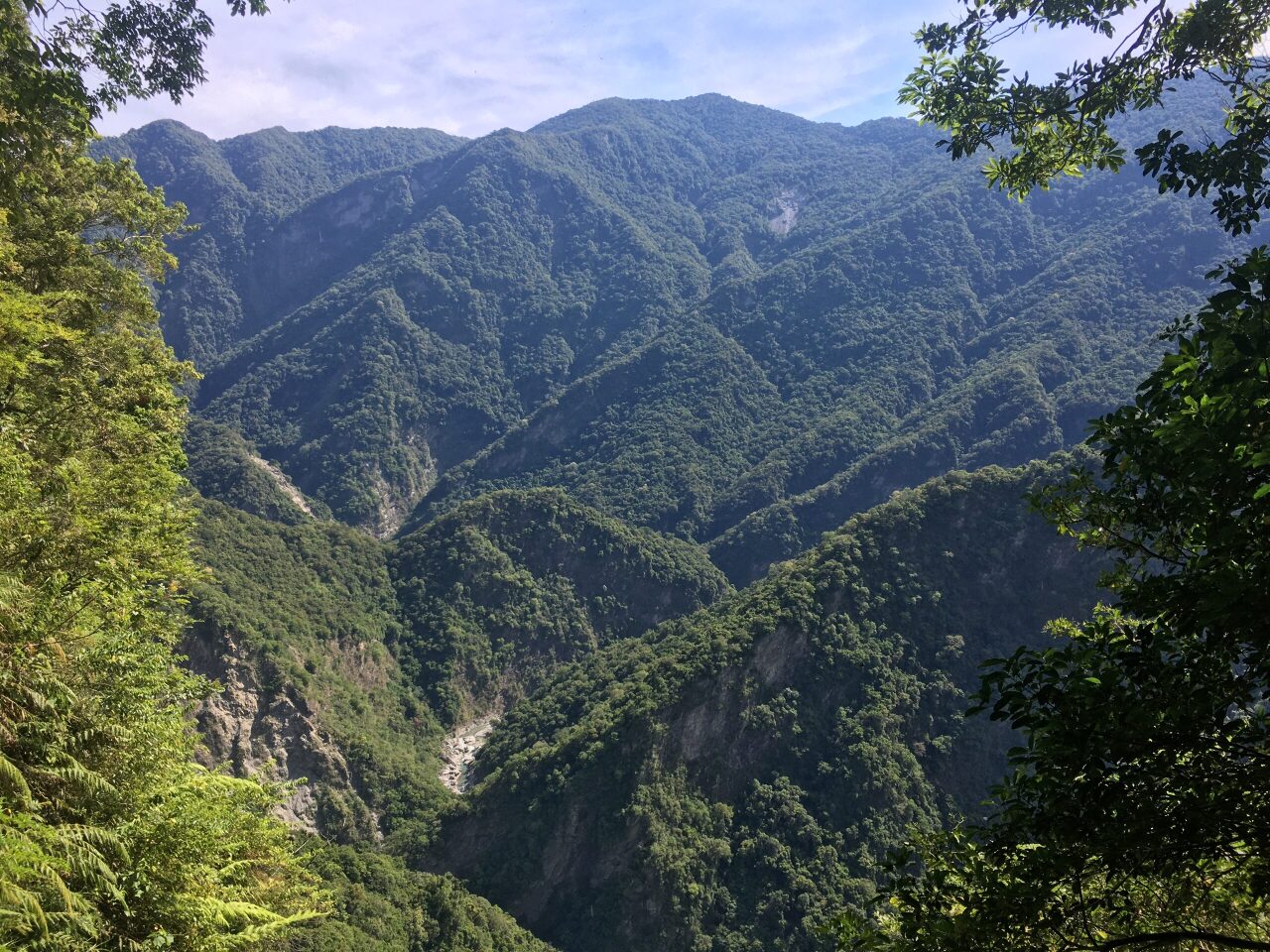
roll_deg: +1.5
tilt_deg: -2.6
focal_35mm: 29
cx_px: 635
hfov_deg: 61.7
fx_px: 1064
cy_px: 476
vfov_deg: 48.2
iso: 25
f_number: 2.2
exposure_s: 1/693
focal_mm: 4.15
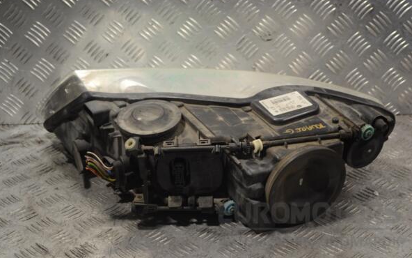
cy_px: 120
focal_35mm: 62
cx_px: 205
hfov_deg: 33.0
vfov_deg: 21.0
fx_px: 696
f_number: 5.3
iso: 125
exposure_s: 1/30
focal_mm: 40
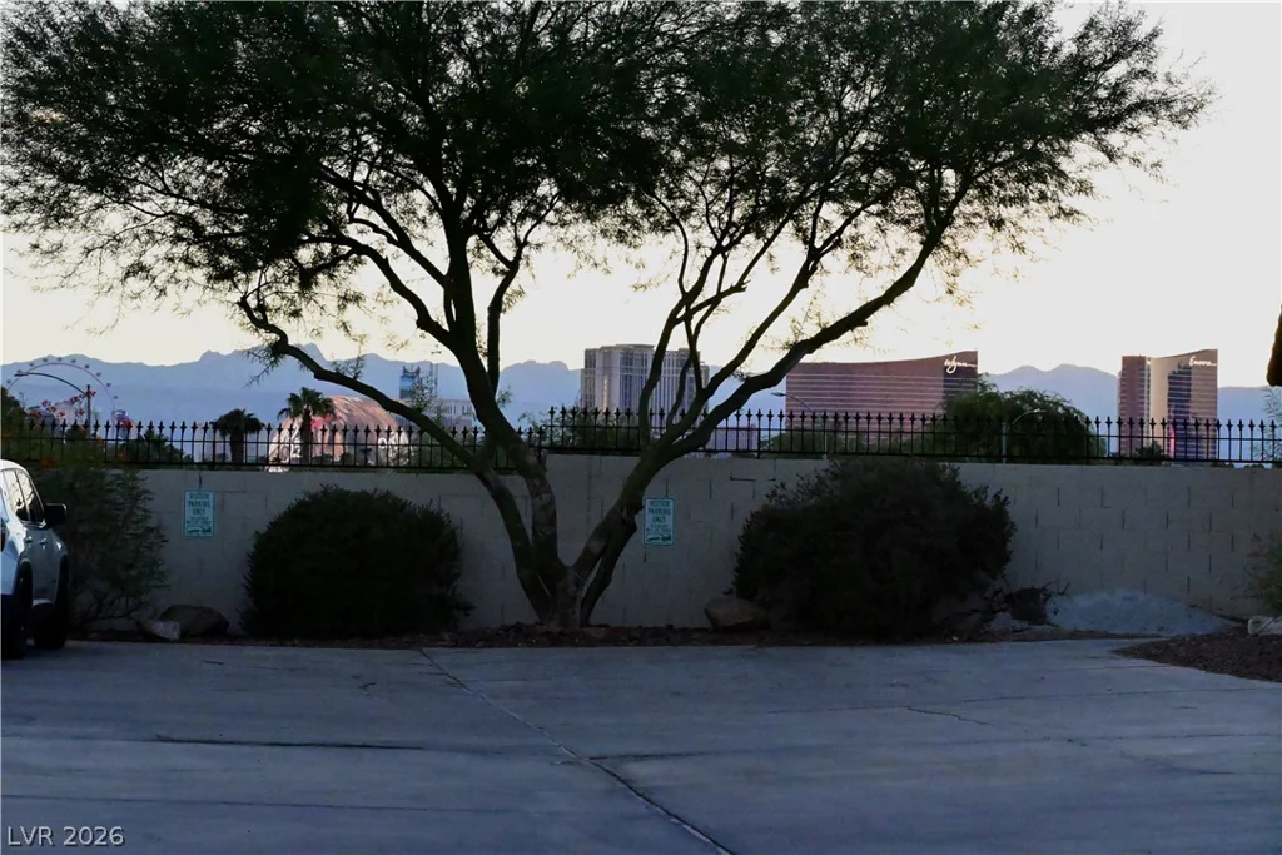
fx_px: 4487
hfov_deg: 16.3
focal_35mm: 126
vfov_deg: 10.9
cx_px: 641
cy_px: 428
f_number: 11
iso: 16000
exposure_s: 1/1250
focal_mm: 84
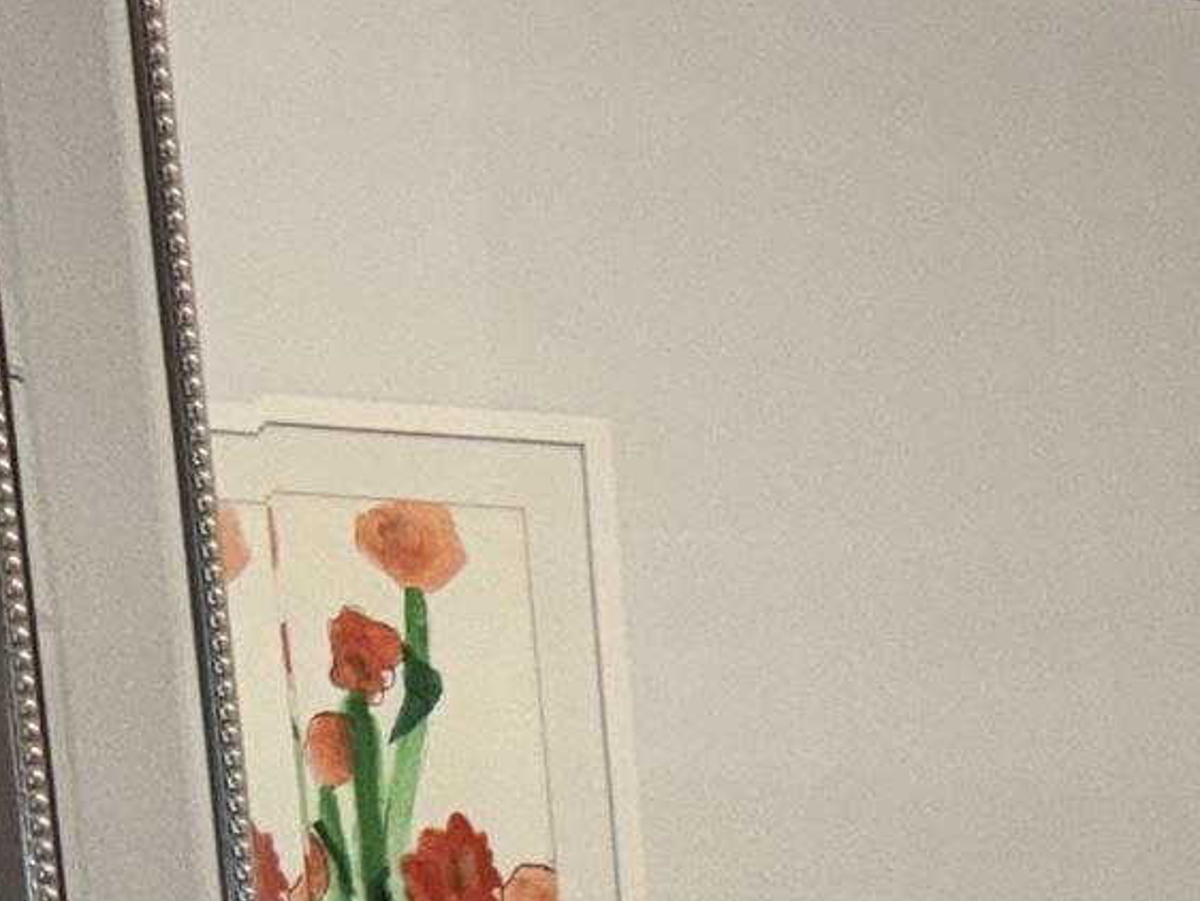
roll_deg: +2.8
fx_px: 4925
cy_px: 1621
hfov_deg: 12.1
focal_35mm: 142
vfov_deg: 9.9
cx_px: 2515
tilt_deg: -7.3
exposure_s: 1/222
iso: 100
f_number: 1.6
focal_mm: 5.96
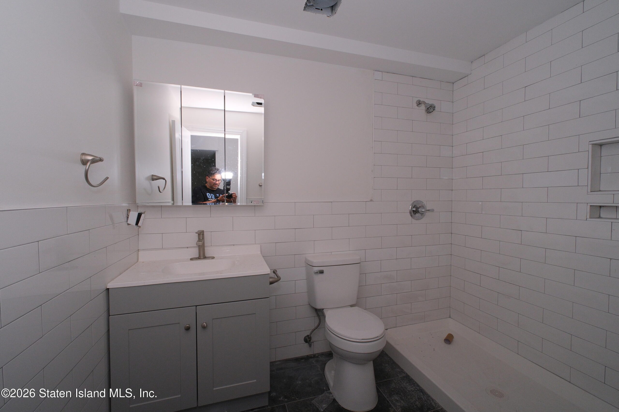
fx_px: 258
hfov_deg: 100.4
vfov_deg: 77.3
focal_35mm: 15
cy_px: 206
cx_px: 310
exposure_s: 1/160
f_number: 7.1
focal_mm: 10
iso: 1250
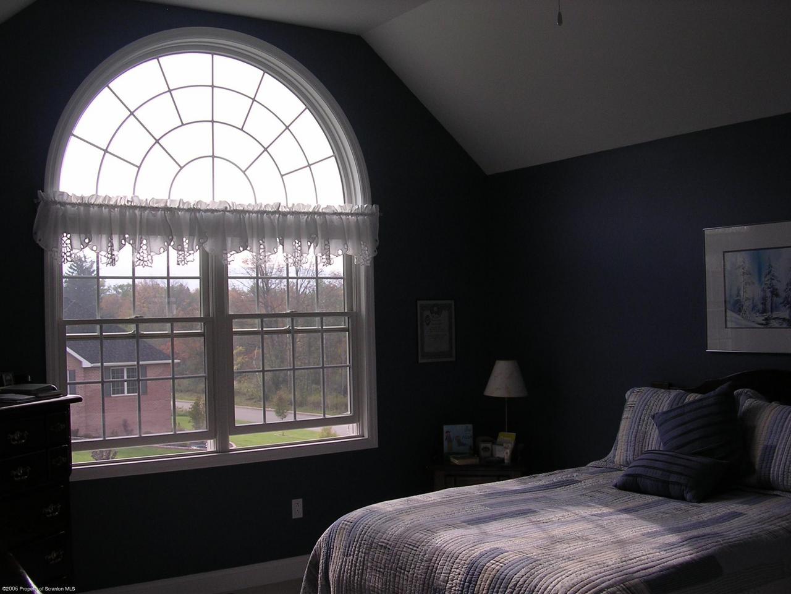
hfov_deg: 49.0
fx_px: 868
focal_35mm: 38
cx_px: 396
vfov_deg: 37.7
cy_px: 297
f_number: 2.8
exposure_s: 1/312
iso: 100
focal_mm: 5.8
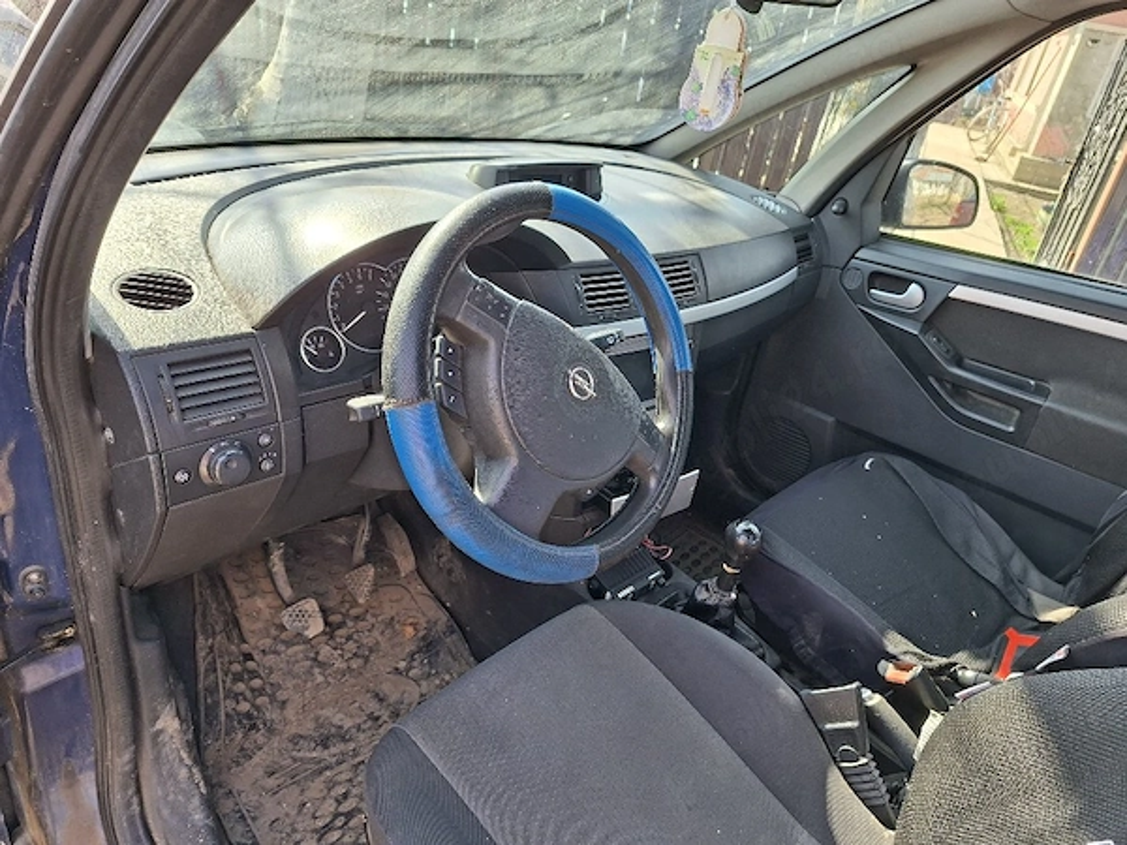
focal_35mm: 23
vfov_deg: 58.9
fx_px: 749
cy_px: 422
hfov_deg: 73.9
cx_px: 564
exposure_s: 1/141
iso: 50
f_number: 1.8
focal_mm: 5.54
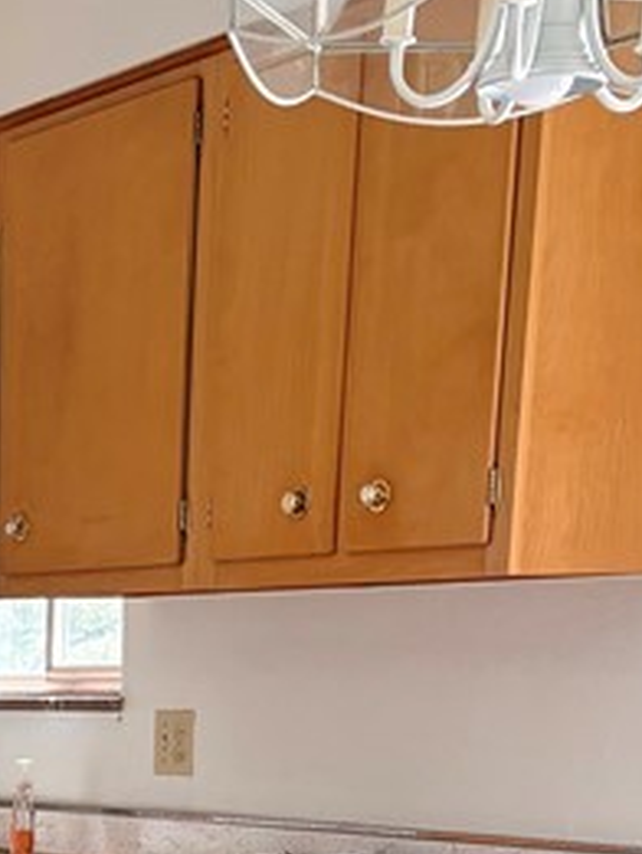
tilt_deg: -15.6
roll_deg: +1.3
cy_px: 1387
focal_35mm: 102
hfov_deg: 13.7
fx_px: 2520
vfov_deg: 16.9
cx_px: -318
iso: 100
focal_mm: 5.96
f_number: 1.6
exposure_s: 1/183
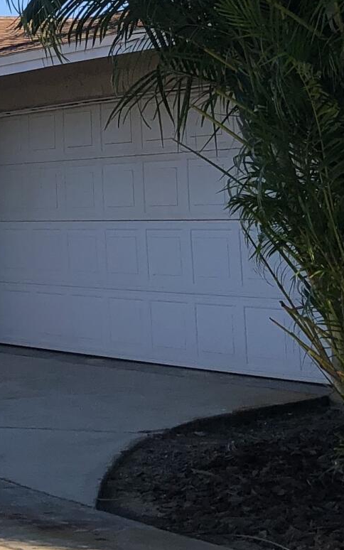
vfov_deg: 17.8
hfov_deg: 11.0
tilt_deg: +7.2
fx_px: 1724
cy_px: 45
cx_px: -169
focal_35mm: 115
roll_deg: +3.1
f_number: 1.8
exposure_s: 1/1012
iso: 20
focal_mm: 3.99
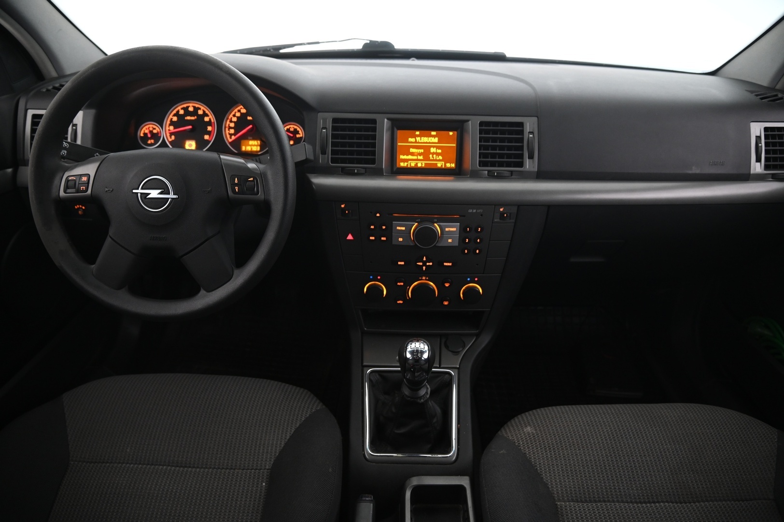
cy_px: 261
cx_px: 392
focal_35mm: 24
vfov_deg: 53.1
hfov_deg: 73.8
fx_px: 522
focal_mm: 24
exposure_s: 1/15
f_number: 4
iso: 2000
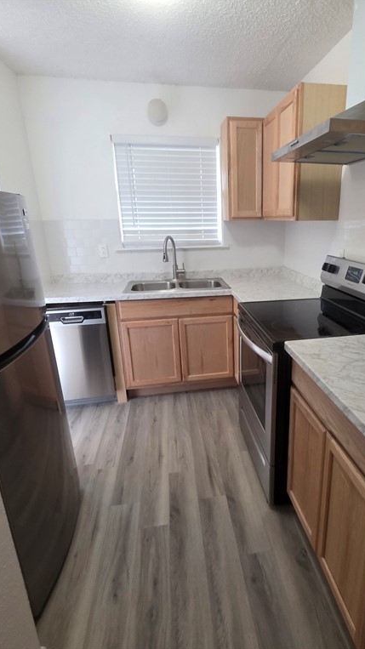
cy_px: 324
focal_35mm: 19
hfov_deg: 57.2
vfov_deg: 89.6
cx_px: 240
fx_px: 327
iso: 250
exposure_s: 1/60
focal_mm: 2.2
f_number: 1.9
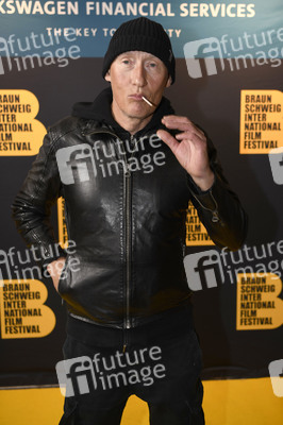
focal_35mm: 35
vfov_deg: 54.5
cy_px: 212
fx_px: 413
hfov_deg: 37.8
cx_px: 142
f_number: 3.2
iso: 640
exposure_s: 1/250
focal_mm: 35
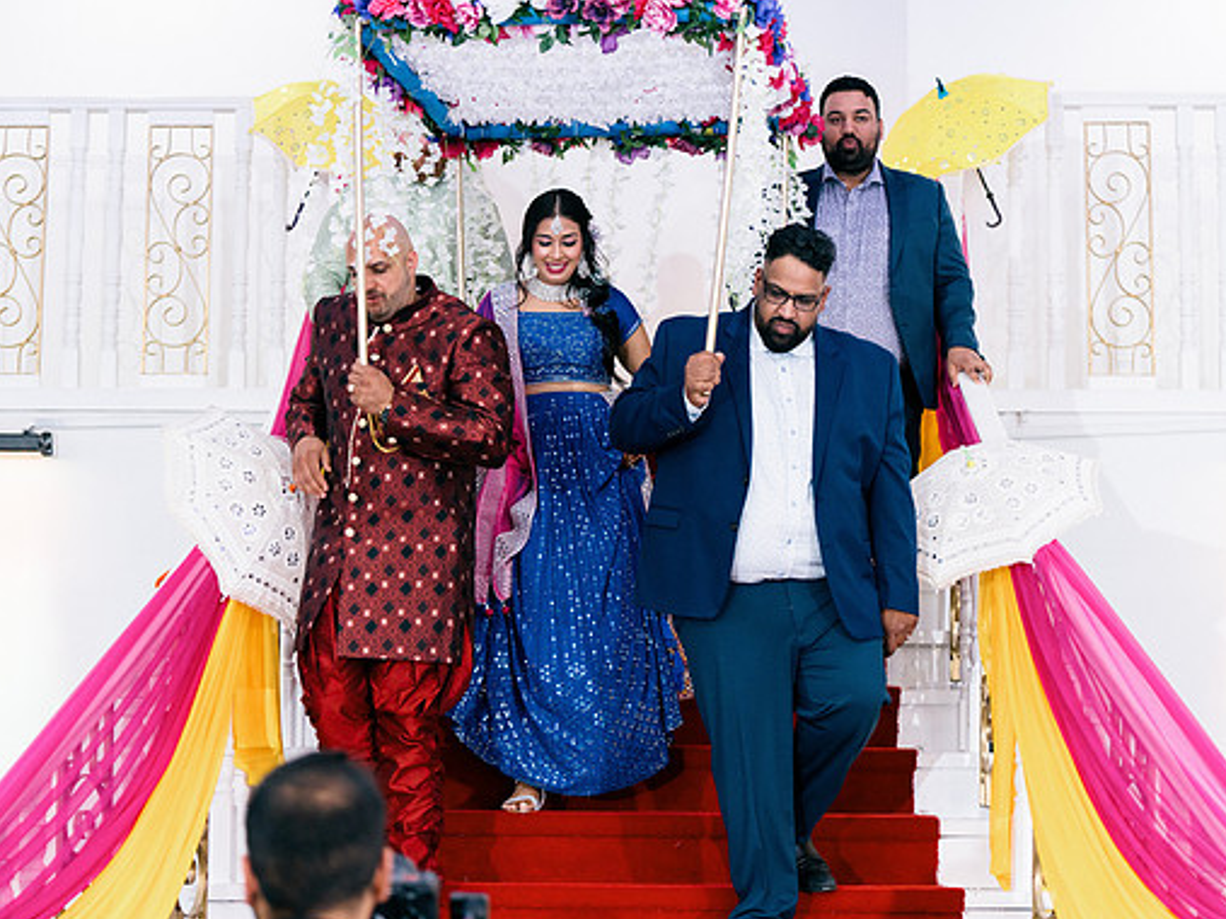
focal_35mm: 77
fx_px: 2726
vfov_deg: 19.1
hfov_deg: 25.3
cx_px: 624
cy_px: 466
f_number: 2.8
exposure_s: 1/200
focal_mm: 70
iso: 1250
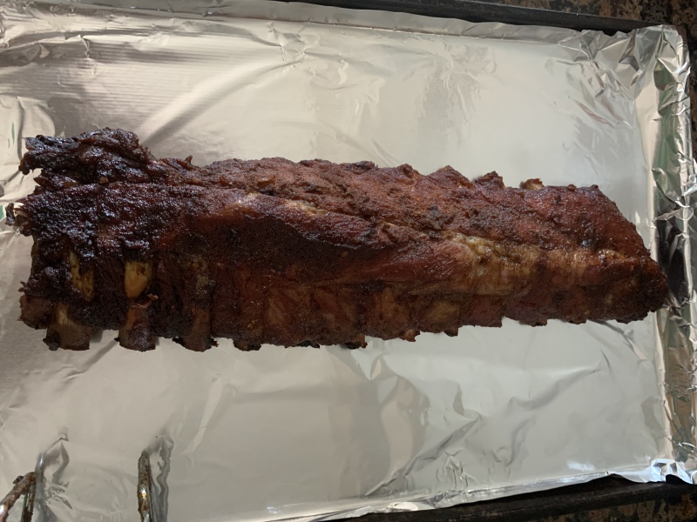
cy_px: 261
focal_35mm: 26
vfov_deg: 53.1
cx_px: 348
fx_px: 524
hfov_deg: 67.3
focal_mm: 4.25
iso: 400
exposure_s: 1/37
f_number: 1.8
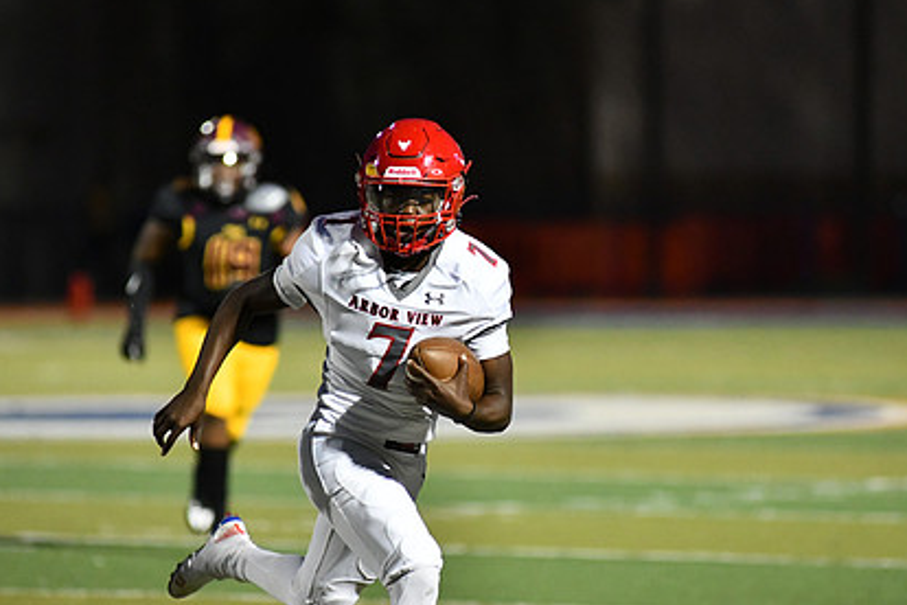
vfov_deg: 3.3
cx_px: 471
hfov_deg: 4.9
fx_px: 10581
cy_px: 345
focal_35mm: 420
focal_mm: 300
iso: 6400
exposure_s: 1/1250
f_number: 4
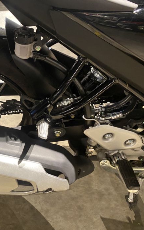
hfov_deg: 27.7
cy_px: 124
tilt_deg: -45.6
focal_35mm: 42
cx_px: -17
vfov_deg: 47.2
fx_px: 264
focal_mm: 4.25
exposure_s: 1/33
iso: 320
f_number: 1.8
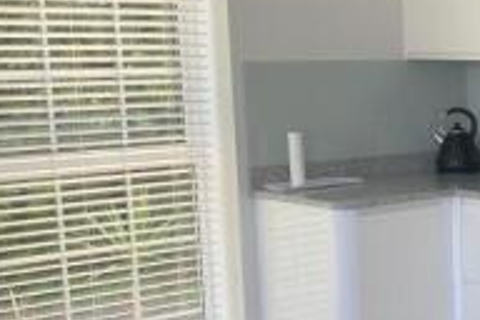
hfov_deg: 22.1
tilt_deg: -8.7
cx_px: 636
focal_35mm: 82
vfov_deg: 16.6
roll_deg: +0.6
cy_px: 191
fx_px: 1093
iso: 64
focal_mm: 4.25
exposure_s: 1/122
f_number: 1.8
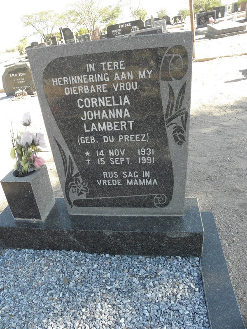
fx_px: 257
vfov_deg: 65.3
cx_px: 124
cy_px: 164
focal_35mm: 27
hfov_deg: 51.4
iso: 64
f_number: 5
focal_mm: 4.83
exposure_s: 1/50
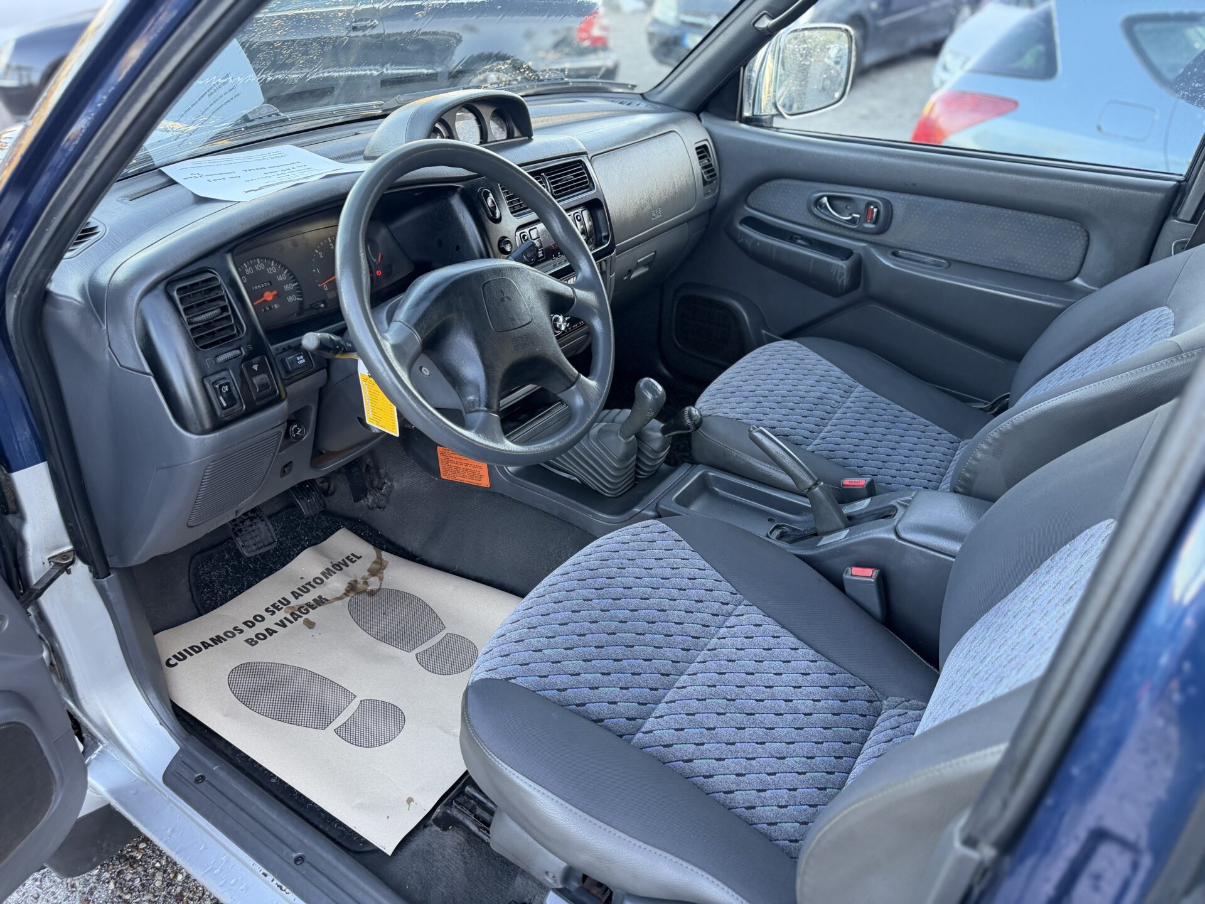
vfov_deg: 56.8
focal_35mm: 24
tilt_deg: -35.7
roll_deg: -1.4
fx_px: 835
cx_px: 602
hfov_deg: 71.6
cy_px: 452
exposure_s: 1/74
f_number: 1.78
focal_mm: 6.76
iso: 200
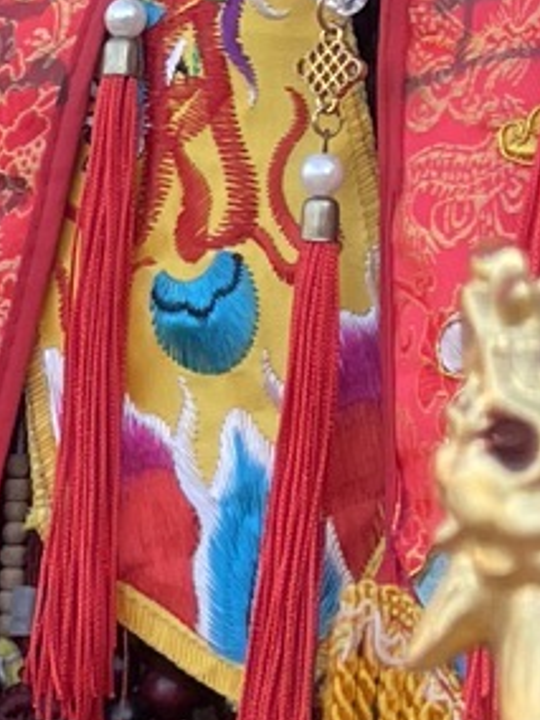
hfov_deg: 8.1
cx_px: 416
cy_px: -768
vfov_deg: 9.9
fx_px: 3806
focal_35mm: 183
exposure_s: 1/240
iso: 32
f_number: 1.6
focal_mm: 4.2
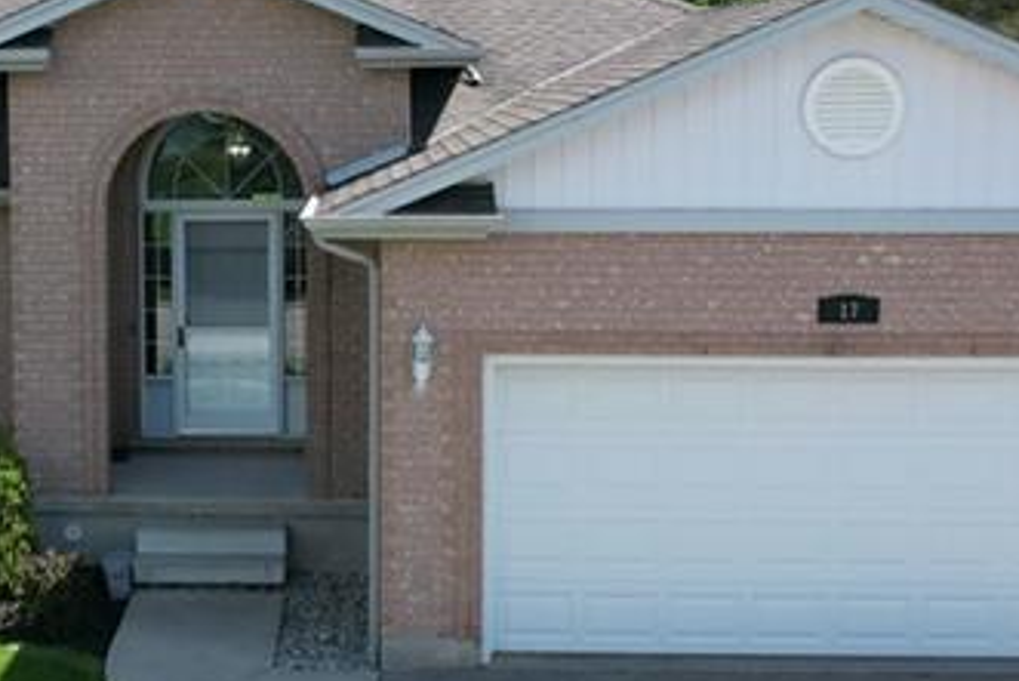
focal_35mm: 68
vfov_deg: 20.0
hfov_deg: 29.0
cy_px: 271
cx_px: 215
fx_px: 1926
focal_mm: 8.38
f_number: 2.8
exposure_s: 1/1000
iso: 130
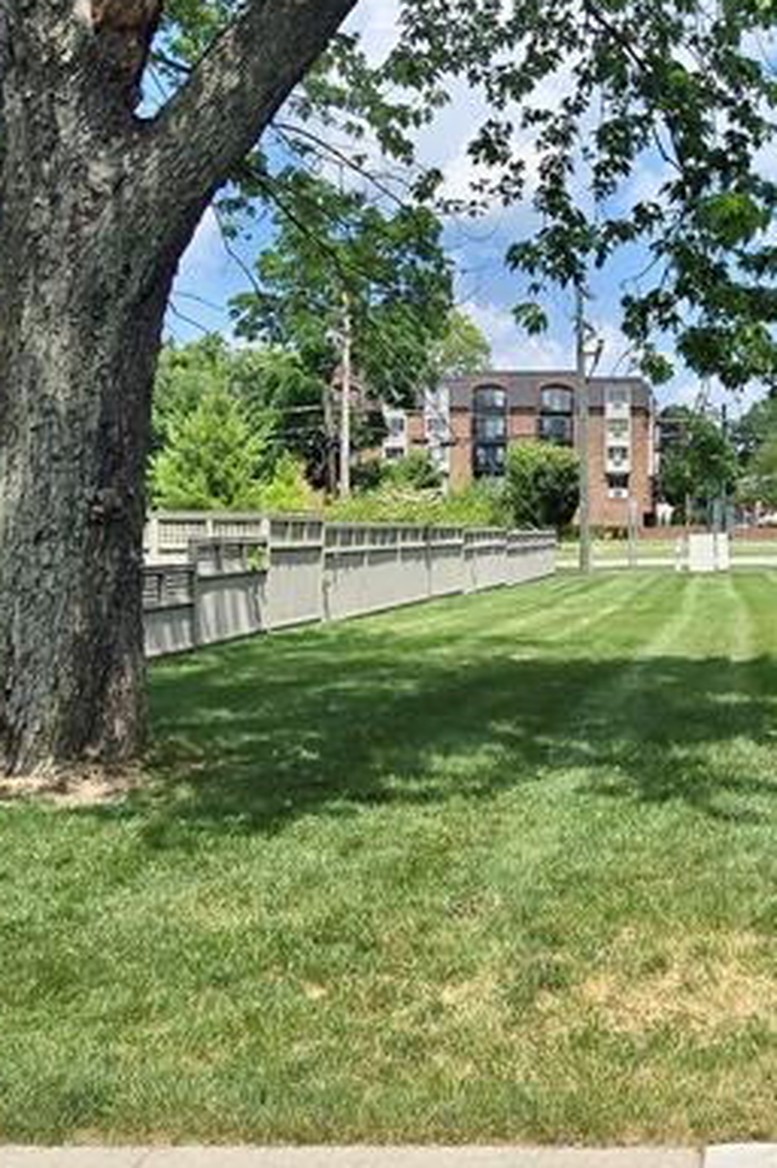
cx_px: 735
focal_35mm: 36
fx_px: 1168
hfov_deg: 34.3
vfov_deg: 53.1
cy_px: 546
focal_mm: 2.2
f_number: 2.2
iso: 50
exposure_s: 1/2192
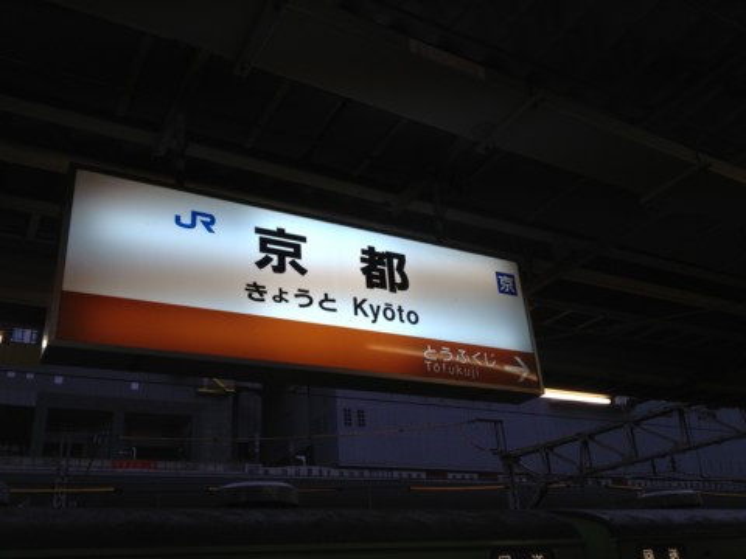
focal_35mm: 35
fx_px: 754
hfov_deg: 52.6
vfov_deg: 40.7
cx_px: 373
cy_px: 280
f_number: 2.4
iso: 50
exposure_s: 1/197
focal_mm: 4.28
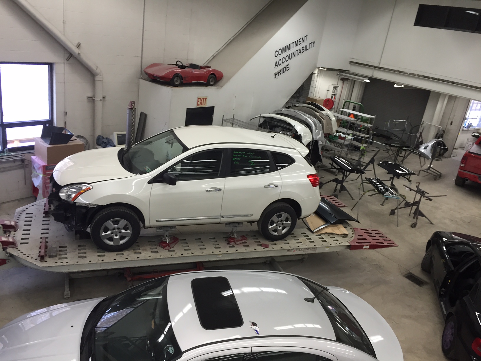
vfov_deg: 48.2
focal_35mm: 29
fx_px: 403
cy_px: 180
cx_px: 240
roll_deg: -8.5
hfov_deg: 61.7
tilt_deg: -21.7
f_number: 2.2
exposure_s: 1/30
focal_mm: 4.15
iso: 64
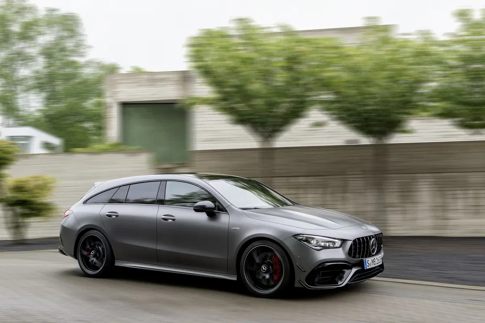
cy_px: 162
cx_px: 242
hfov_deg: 43.6
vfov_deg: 29.9
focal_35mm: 45
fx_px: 606
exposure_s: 1/8
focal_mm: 38
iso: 100
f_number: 11
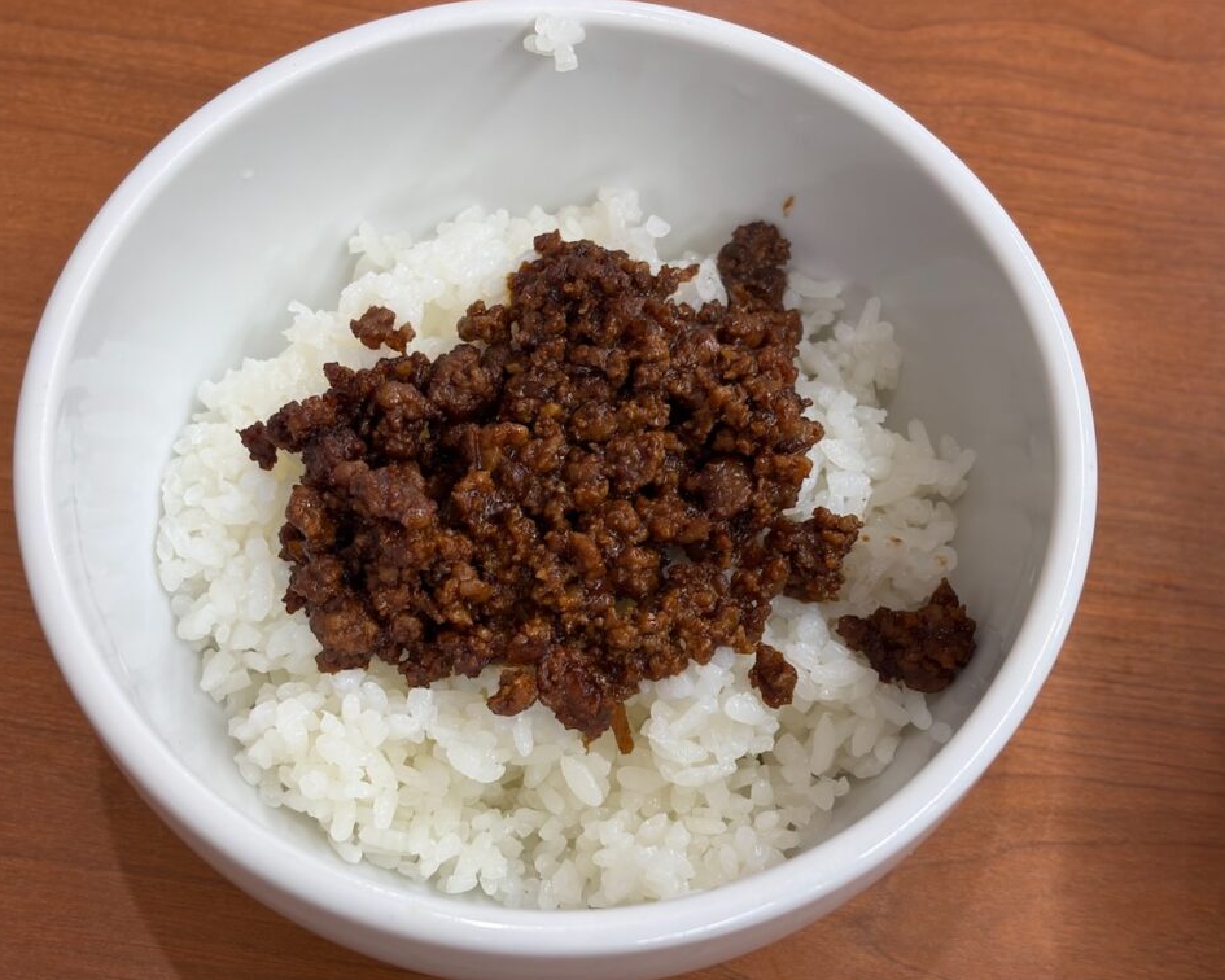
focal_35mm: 55
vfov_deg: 27.6
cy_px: 486
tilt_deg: -61.2
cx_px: 565
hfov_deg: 34.1
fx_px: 1994
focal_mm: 5.96
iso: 50
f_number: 1.6
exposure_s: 1/50
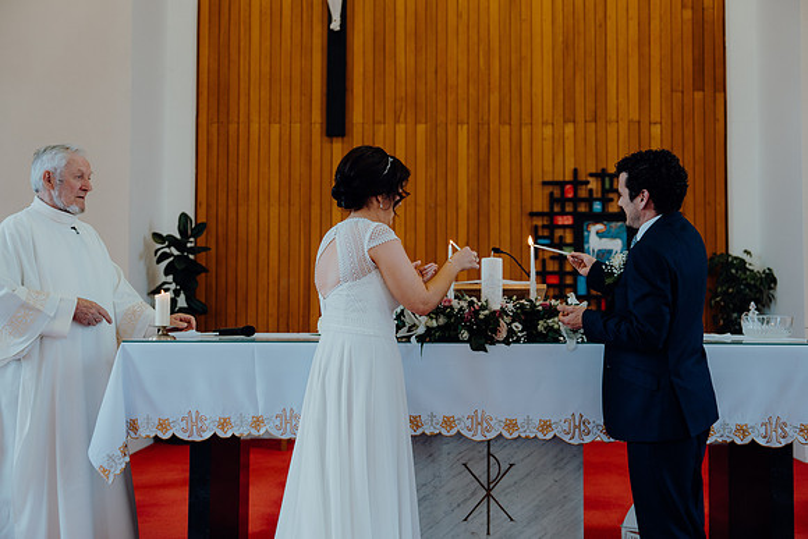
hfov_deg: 46.4
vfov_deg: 31.9
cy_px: 270
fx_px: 943
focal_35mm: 42
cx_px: 404
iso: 500
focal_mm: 42
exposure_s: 1/200
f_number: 2.8
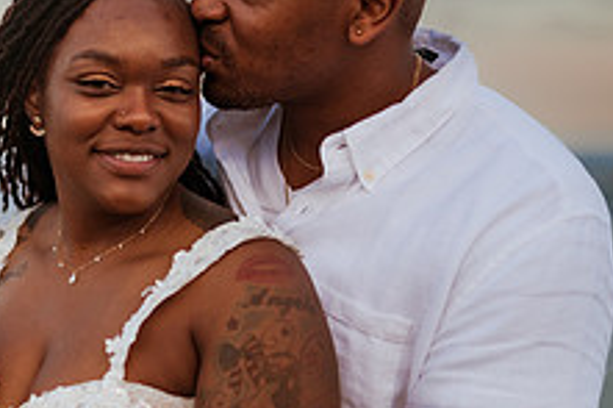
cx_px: -75
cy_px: 311
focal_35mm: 92
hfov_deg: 21.0
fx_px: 1565
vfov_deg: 14.8
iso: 160
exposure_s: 1/2500
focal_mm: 35
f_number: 1.4
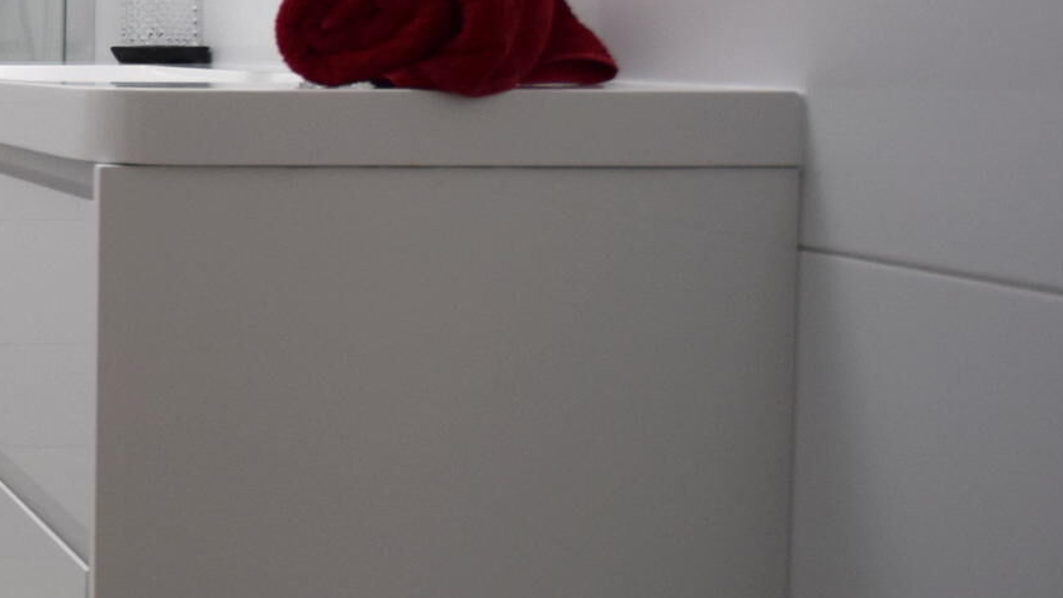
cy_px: 18
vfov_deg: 25.4
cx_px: -443
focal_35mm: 45
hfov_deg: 30.7
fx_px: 1268
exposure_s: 1/60
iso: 400
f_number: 4
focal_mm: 10
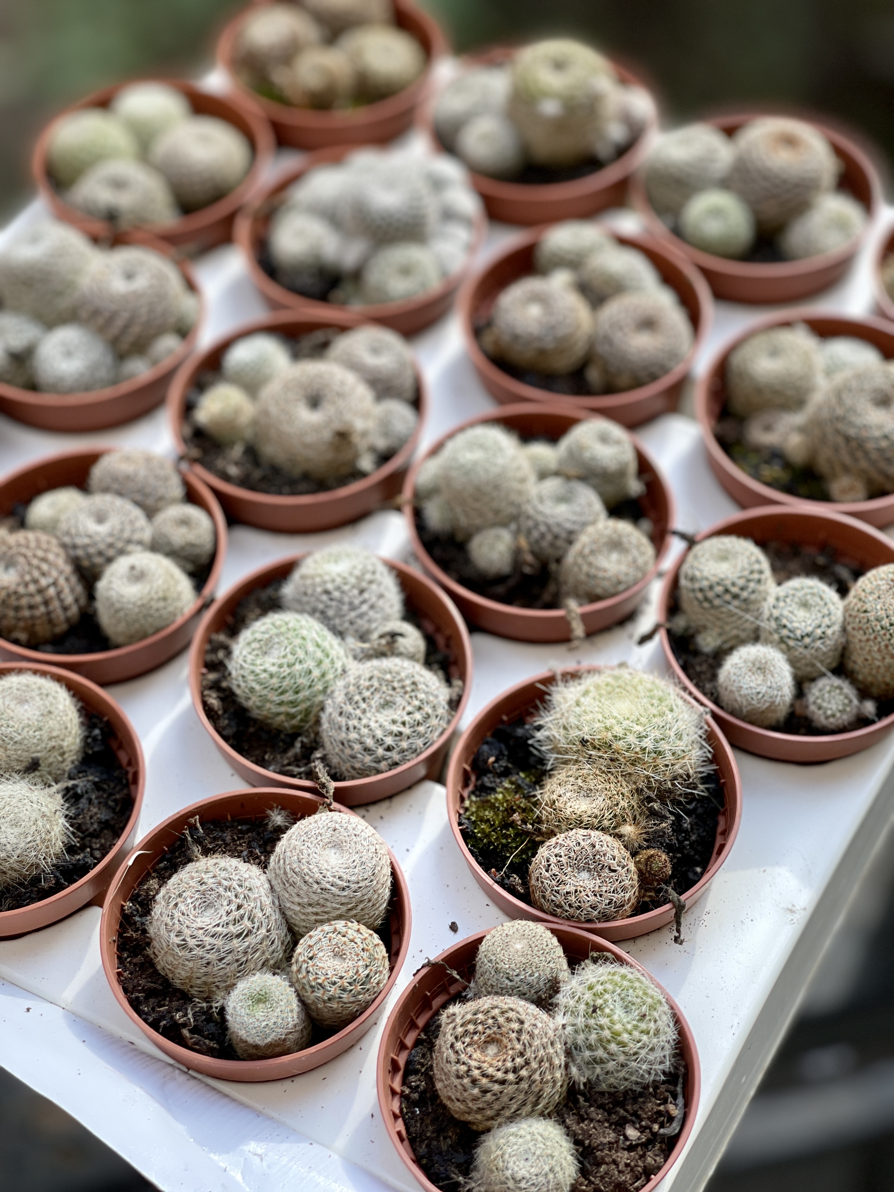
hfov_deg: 22.9
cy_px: 596
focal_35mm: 64
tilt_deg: -51.4
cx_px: 447
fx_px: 2204
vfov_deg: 30.3
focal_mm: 7.5
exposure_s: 1/121
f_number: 2.2
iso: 40
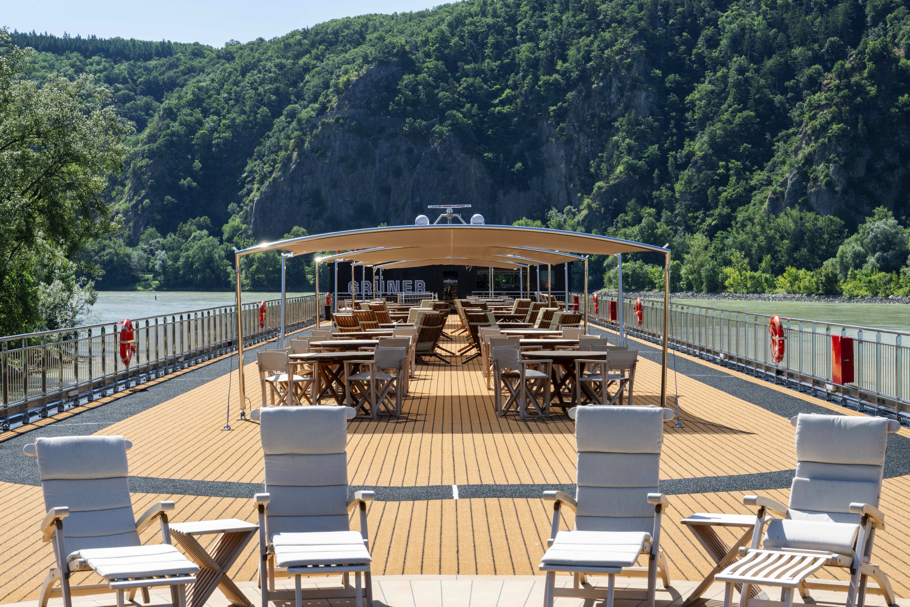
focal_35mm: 70
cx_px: 455
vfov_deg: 19.5
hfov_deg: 28.8
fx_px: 1769
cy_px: 304
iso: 320
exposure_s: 1/100
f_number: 16
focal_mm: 70
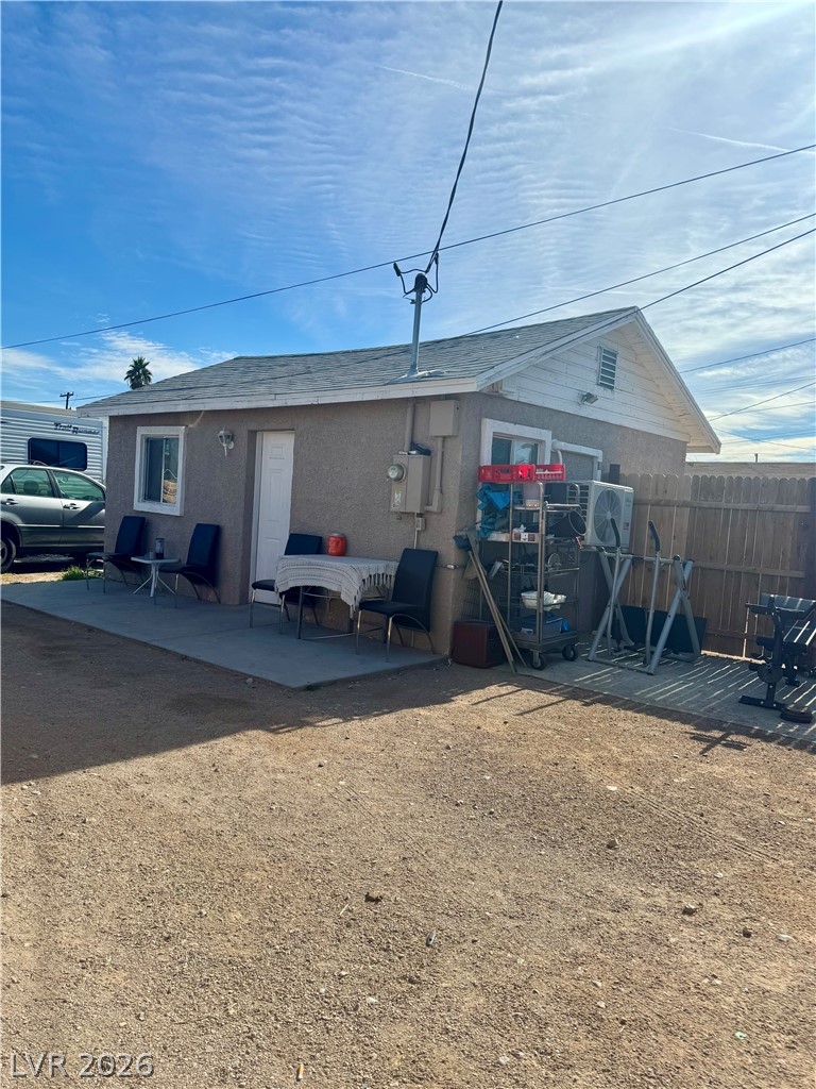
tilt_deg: -3.8
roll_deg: -4.7
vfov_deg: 71.6
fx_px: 754
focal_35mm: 24
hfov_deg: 56.8
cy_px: 544
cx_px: 408
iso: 80
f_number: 1.78
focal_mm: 6.86
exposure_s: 1/7092
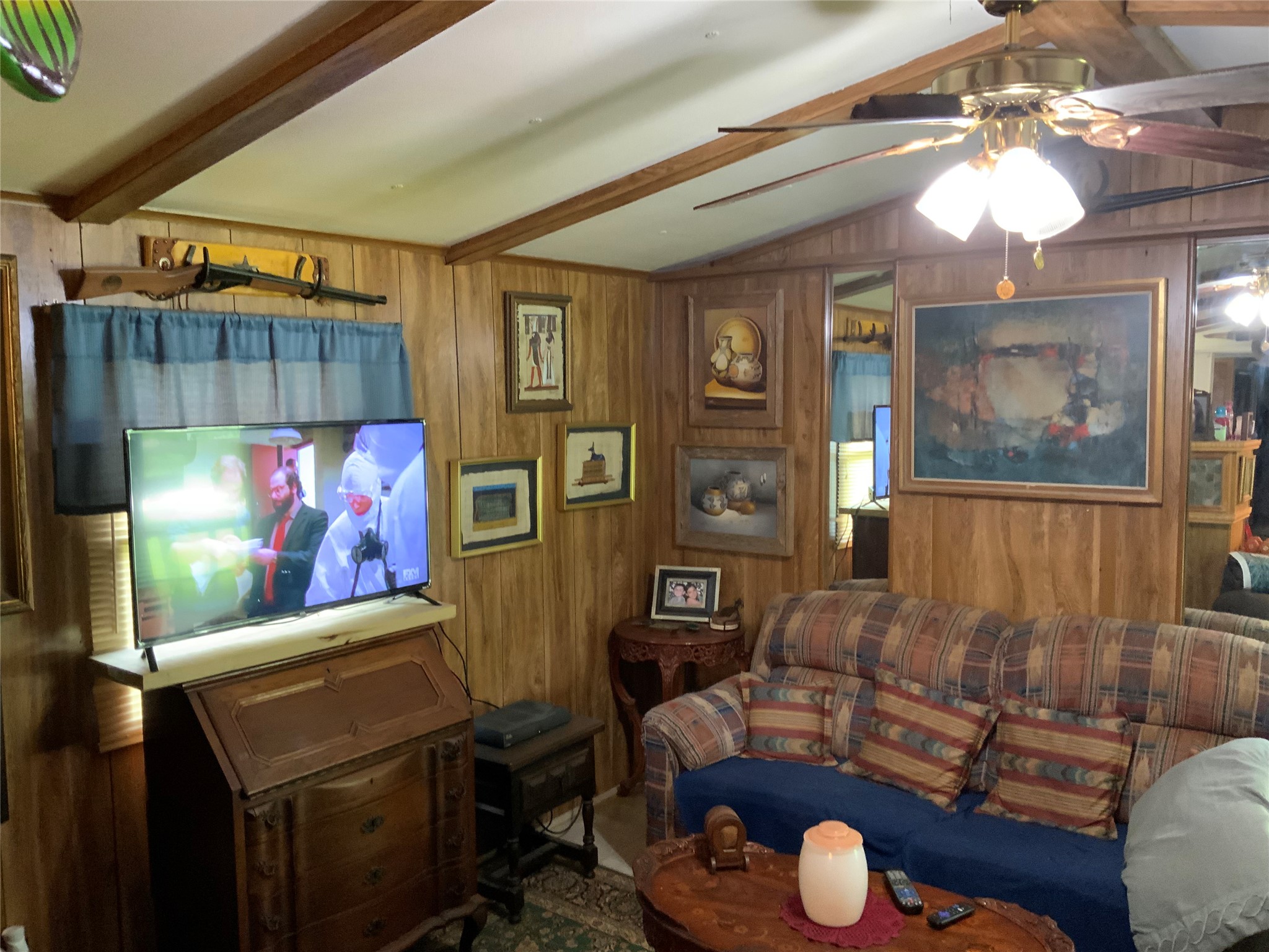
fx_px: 1063
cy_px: 476
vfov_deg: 48.2
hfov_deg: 61.7
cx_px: 634
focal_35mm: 29
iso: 320
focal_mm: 3
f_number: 1.8
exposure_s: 1/30
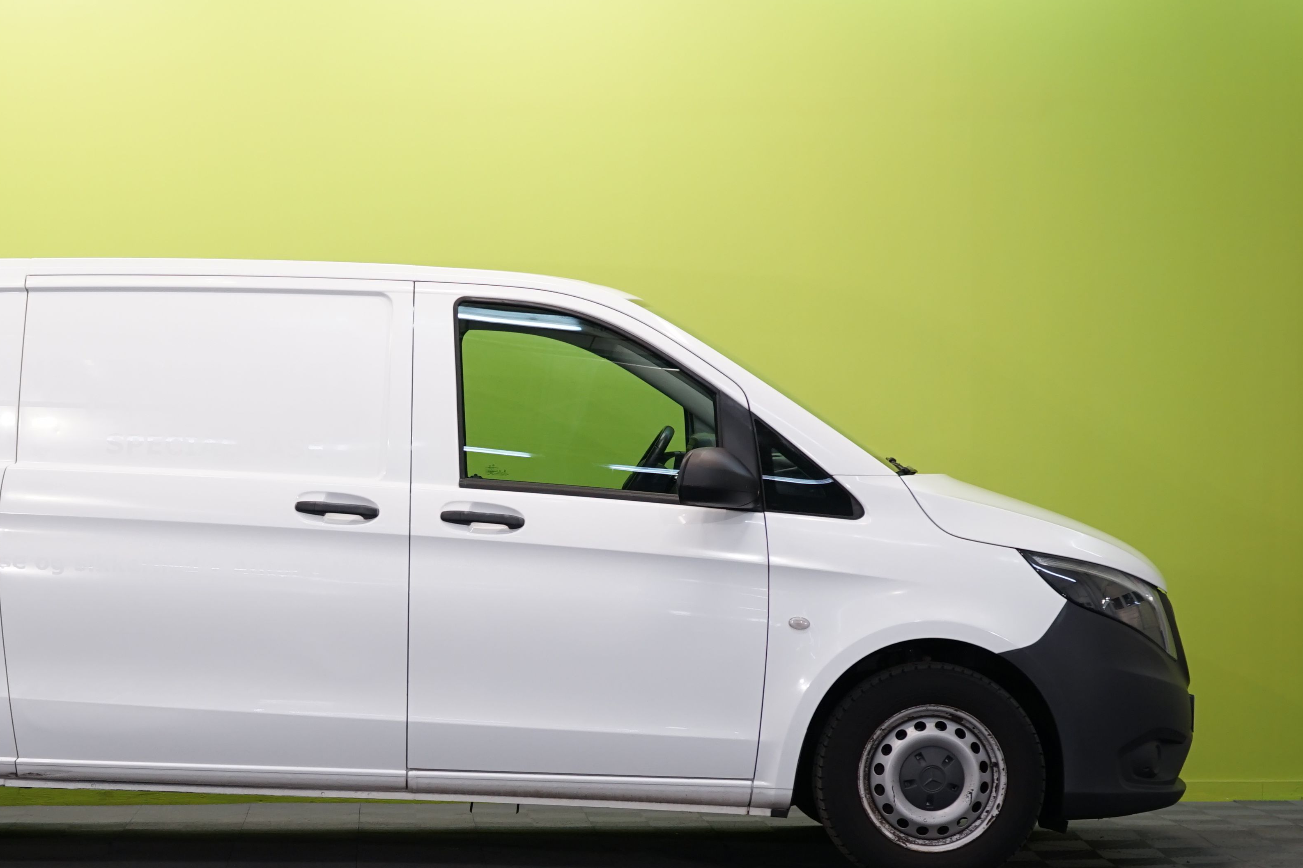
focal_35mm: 104
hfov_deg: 19.5
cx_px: 319
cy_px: 608
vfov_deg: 13.1
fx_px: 3764
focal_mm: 55
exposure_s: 1/40
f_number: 5.6
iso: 400
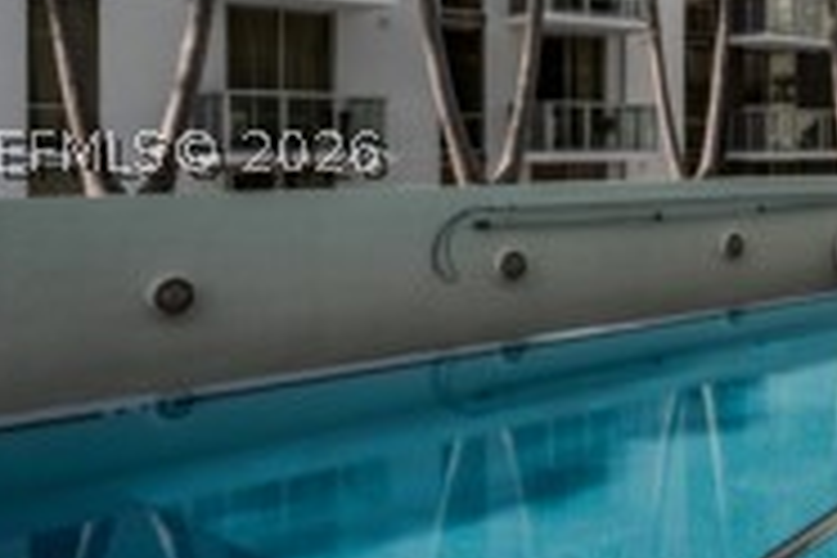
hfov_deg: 32.2
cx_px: 1019
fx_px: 1172
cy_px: 148
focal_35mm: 50
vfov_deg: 26.5
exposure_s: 1/250
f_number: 11
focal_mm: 14.7
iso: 200
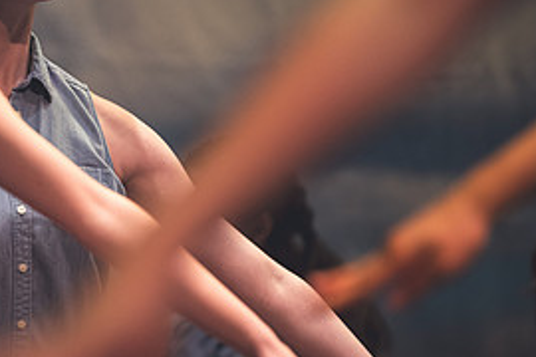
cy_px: 170
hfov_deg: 4.8
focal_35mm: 430
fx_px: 6402
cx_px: 38
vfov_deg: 3.2
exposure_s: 1/250
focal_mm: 200
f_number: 2.8
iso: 1800
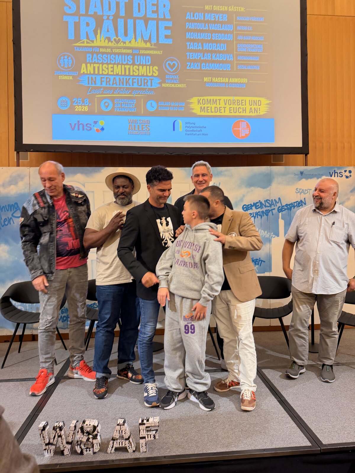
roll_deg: +0.6
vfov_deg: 71.6
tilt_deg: +2.5
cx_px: 178
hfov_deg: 56.8
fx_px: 328
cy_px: 236
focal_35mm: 24
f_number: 1.78
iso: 200
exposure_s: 1/68
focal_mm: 6.76
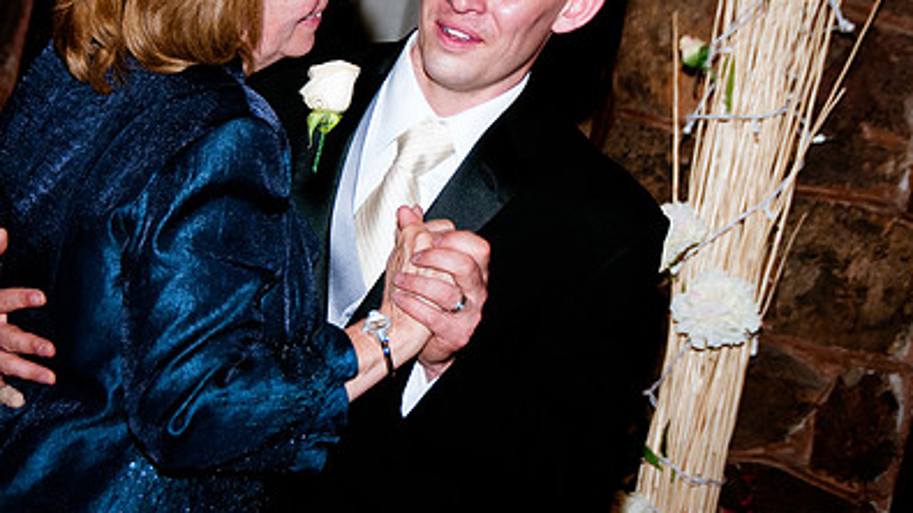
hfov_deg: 16.6
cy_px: 158
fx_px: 3122
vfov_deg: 9.4
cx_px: 411
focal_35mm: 129
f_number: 4.8
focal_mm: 56
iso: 200
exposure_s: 1/60
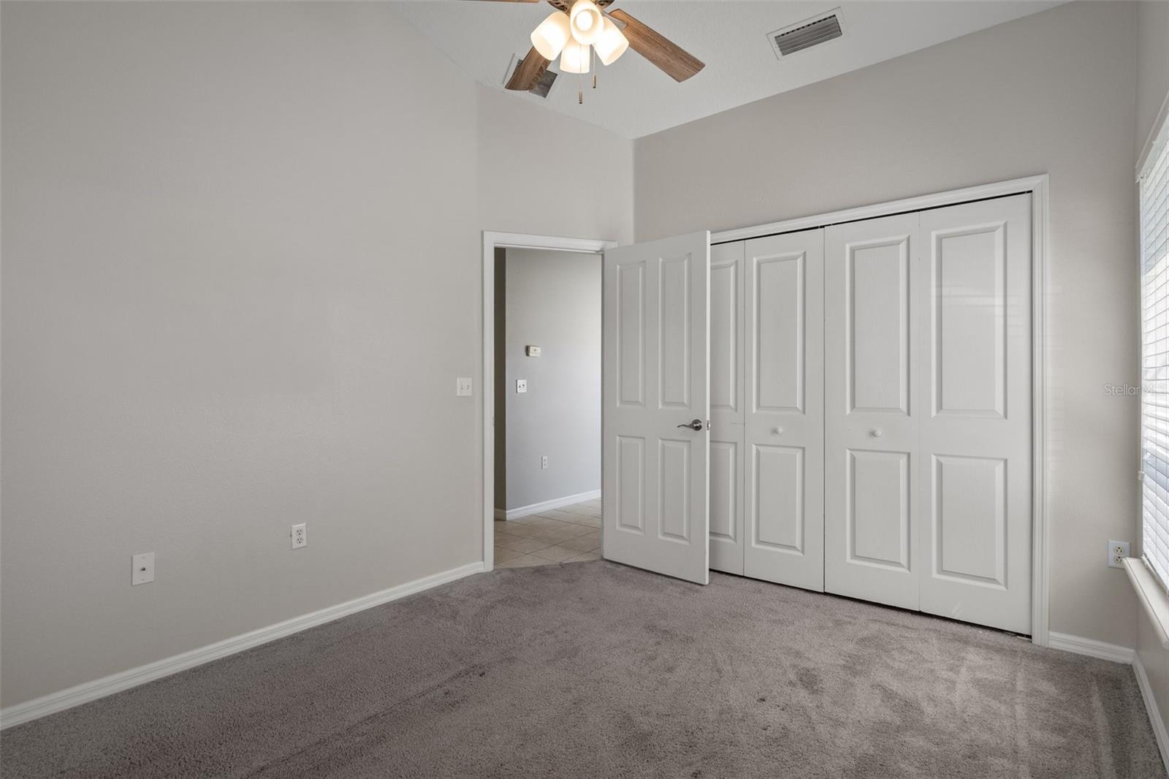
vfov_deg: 70.4
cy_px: 390
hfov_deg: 93.3
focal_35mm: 17
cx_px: 584
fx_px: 552
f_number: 9
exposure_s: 1/4
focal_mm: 17
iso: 320
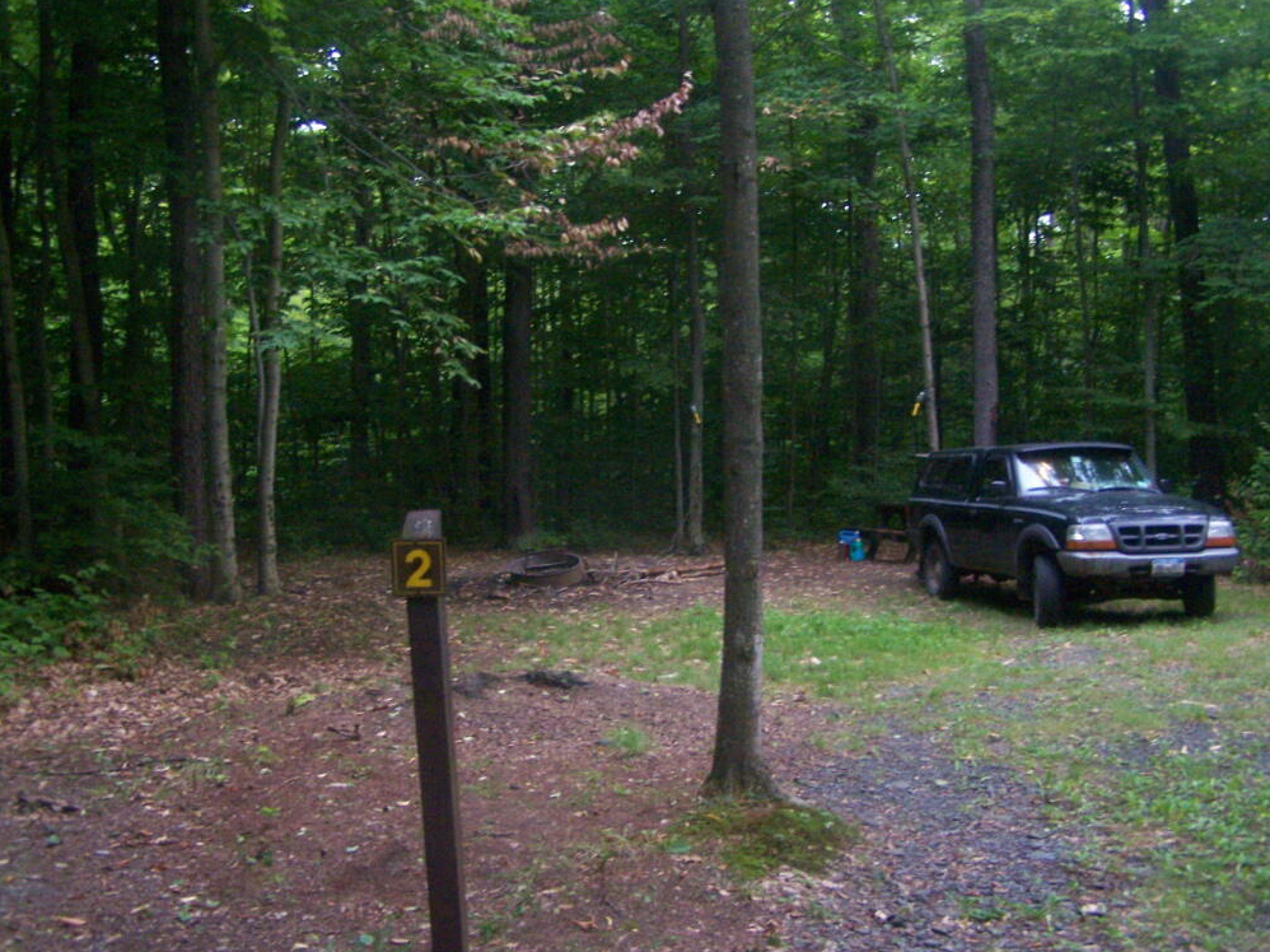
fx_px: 1430
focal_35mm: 39
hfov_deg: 47.9
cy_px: 482
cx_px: 649
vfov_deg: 36.8
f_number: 3.2
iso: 400
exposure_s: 1/60
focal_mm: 6.3
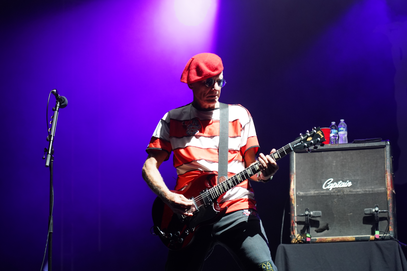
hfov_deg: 19.5
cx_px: 204
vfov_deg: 13.0
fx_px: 1187
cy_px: 136
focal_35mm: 105
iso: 3200
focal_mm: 105
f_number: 4
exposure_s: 1/160
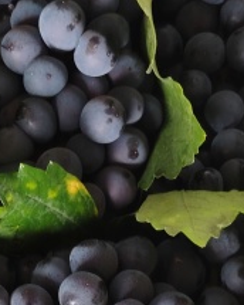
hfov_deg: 13.0
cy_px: 370
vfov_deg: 15.9
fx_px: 1047
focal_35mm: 116
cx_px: -44
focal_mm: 5.25
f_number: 1.75
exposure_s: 1/33.3
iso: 306
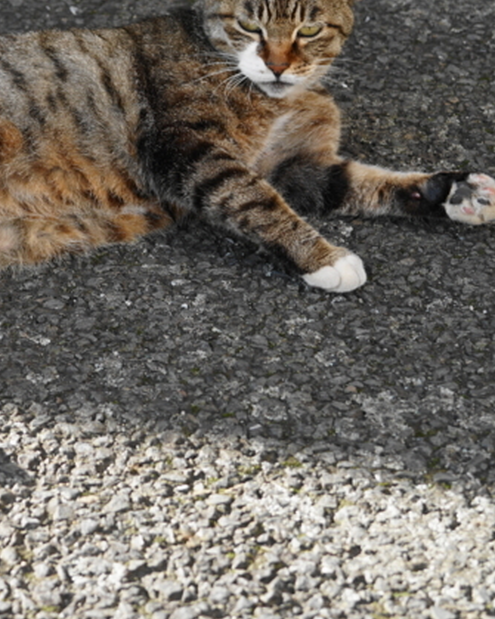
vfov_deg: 11.2
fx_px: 3151
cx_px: 84
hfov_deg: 9.0
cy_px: 117
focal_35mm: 172
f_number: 5
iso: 100
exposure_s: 1/125
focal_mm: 75
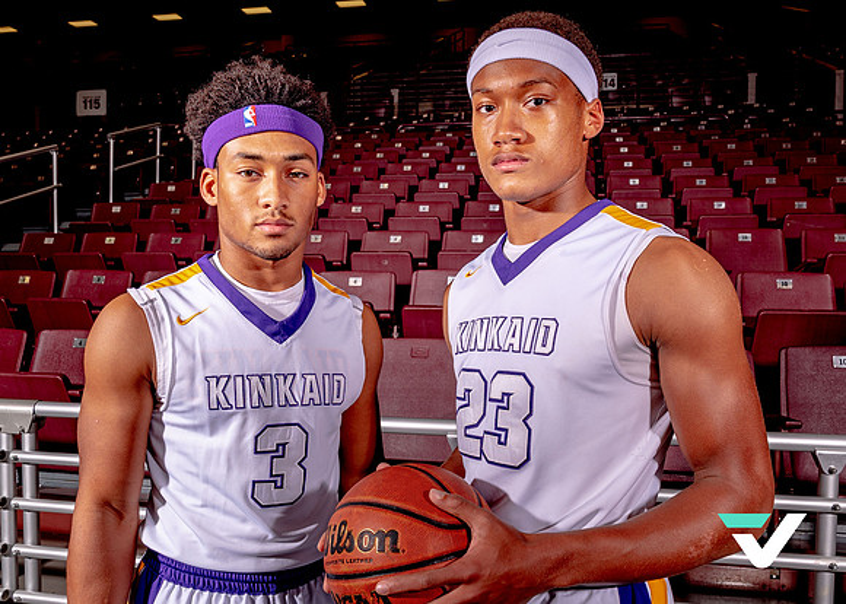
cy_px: 336
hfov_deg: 60.5
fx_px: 725
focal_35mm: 30
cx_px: 429
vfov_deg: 45.1
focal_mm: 24
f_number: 8
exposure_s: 1/125
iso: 100
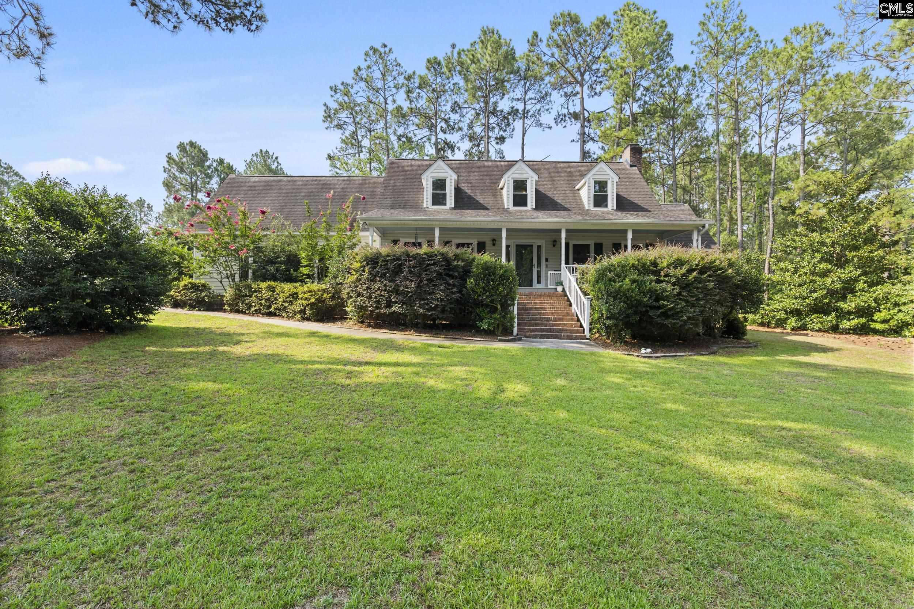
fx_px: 419
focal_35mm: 16
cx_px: 457
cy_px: 304
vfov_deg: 72.1
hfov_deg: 95.0
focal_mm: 11
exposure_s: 1/100
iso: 200
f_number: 6.3
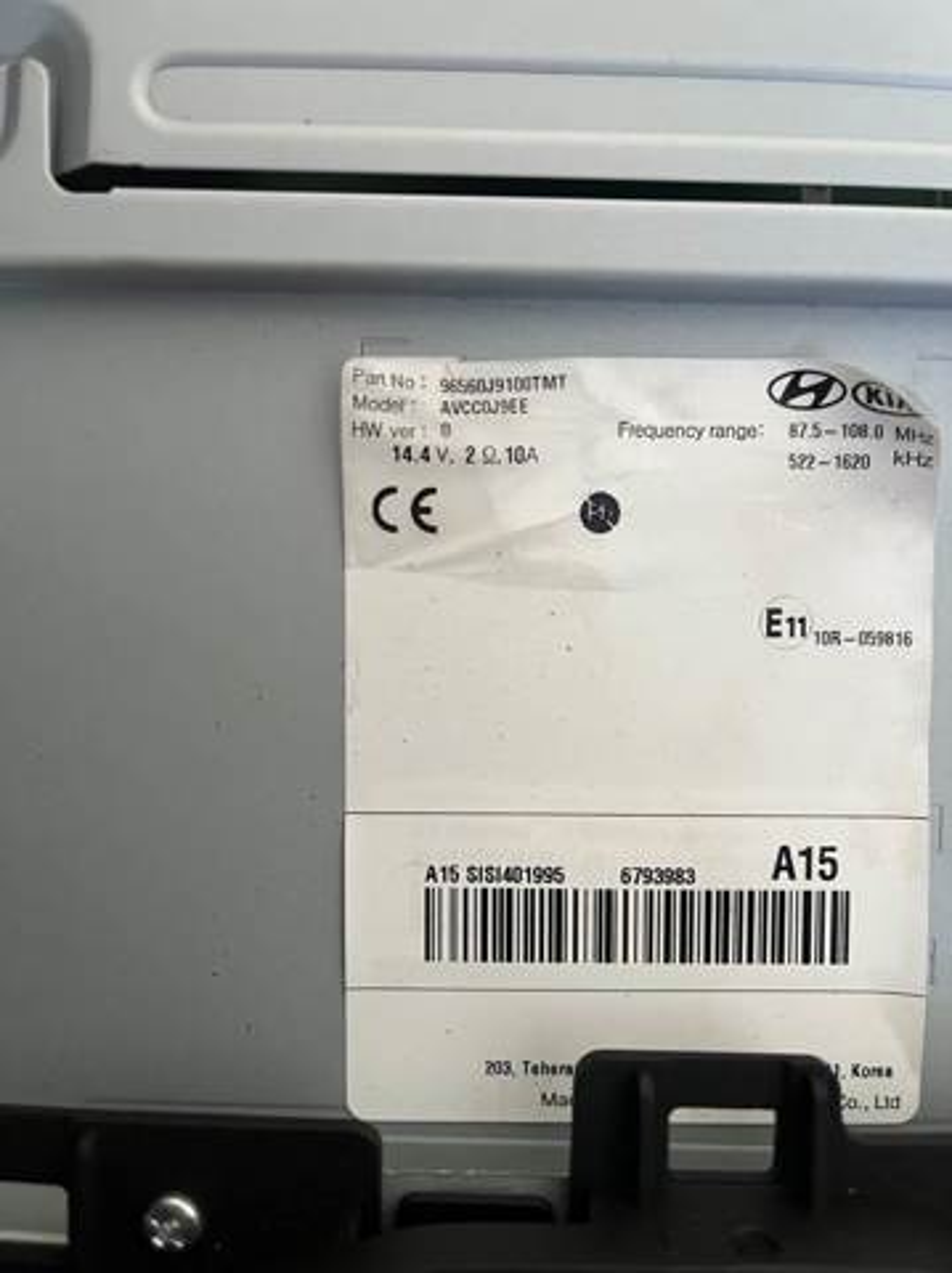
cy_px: 636
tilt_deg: -66.9
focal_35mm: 26
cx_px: 476
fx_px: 955
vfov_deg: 67.4
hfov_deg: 53.0
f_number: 1.6
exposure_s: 1/60
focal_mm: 5.1
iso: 400
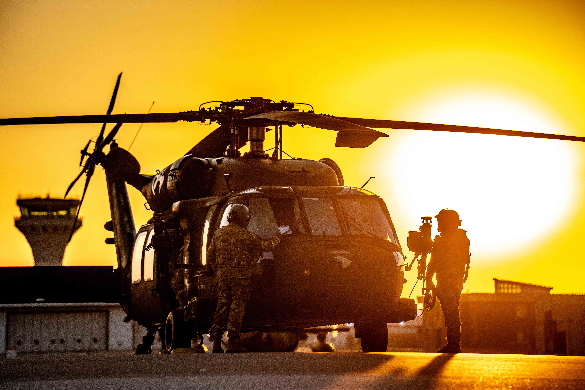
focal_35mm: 180
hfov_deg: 11.4
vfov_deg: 7.6
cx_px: 292
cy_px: 195
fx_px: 2925
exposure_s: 1/4000
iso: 1250
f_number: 4
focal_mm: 180
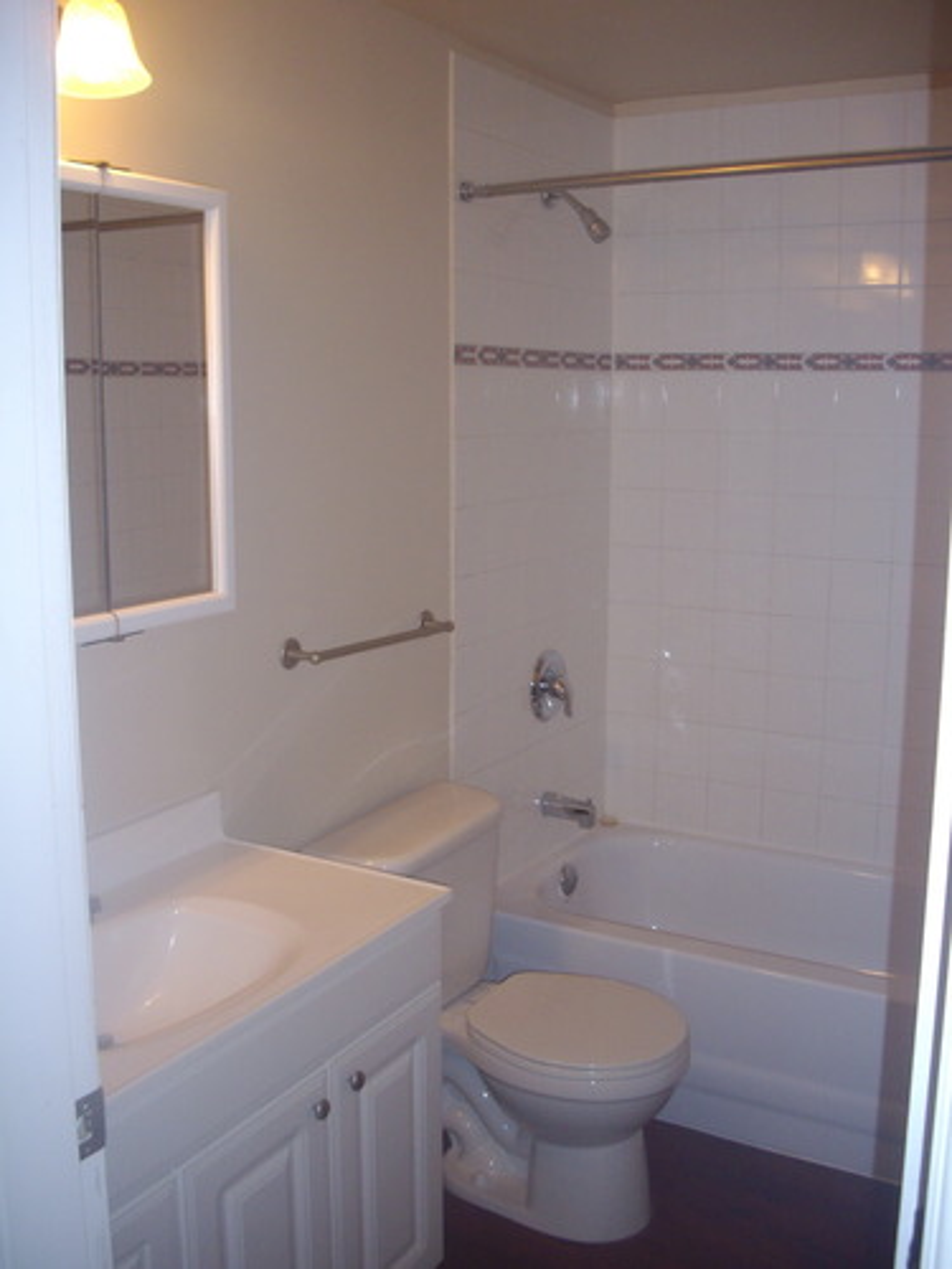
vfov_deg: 50.1
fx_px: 1357
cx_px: 476
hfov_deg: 38.7
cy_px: 634
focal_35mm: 37
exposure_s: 1/50
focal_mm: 6.2
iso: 160
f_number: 2.8
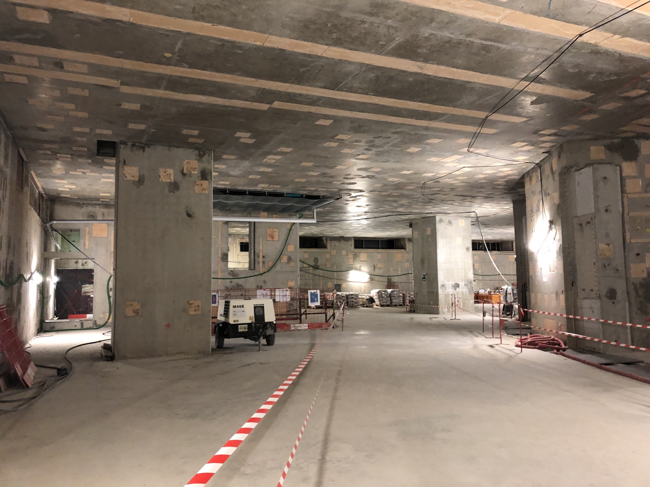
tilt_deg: +6.0
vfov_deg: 49.7
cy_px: 244
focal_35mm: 28
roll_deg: -0.7
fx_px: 526
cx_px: 325
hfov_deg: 63.4
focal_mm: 3.99
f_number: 1.8
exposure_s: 1/7
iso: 80
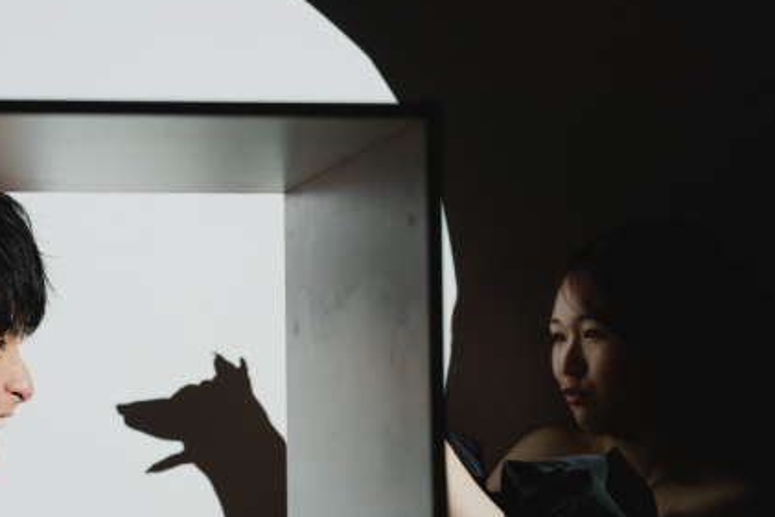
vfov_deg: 14.4
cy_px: 363
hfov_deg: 21.1
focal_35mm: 95
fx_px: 2046
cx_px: 125
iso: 500
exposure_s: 1/160
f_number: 4
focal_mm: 50
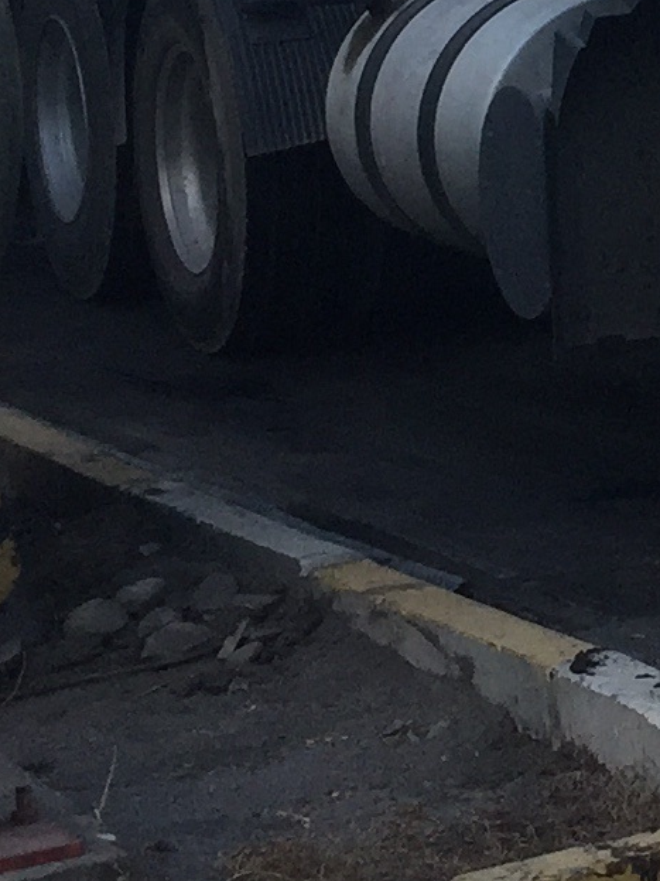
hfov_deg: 8.7
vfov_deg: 12.8
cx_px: 1676
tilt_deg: -1.6
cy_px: -95
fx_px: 3865
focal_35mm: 152
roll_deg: +1.7
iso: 32
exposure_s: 1/412
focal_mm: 4.15
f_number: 2.2
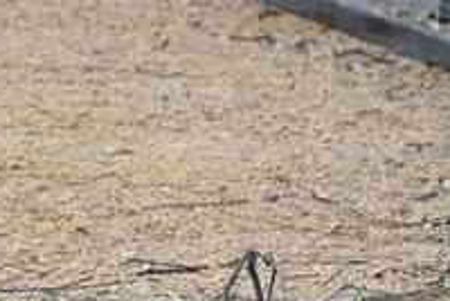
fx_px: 5959
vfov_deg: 2.9
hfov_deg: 4.3
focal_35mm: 476
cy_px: 162
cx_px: -182
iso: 800
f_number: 9
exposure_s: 1/1250
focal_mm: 159
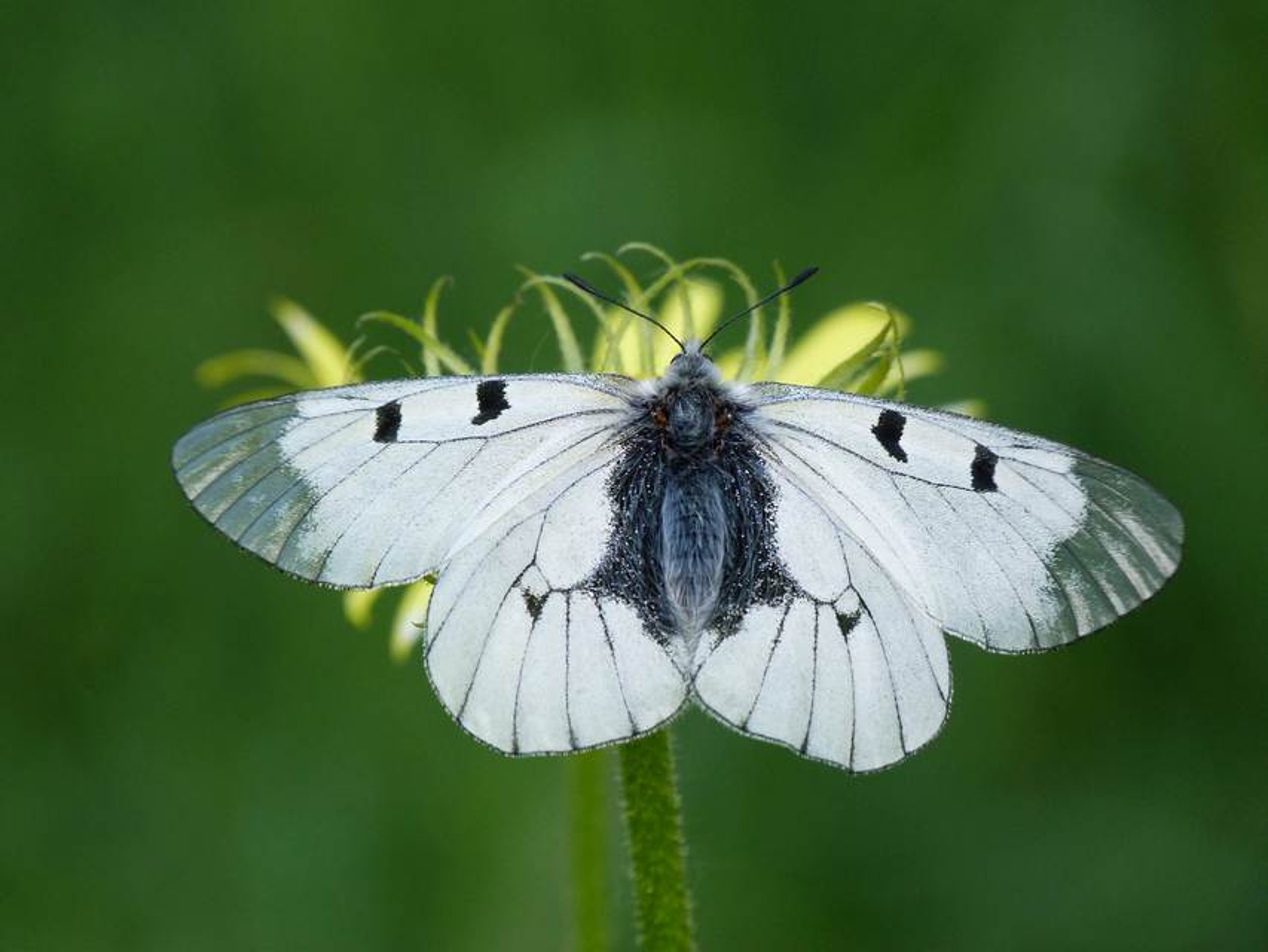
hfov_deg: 4.0
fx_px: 17951
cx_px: 634
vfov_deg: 3.0
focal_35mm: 490
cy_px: 476
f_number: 4.5
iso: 200
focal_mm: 88.2
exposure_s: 1/100
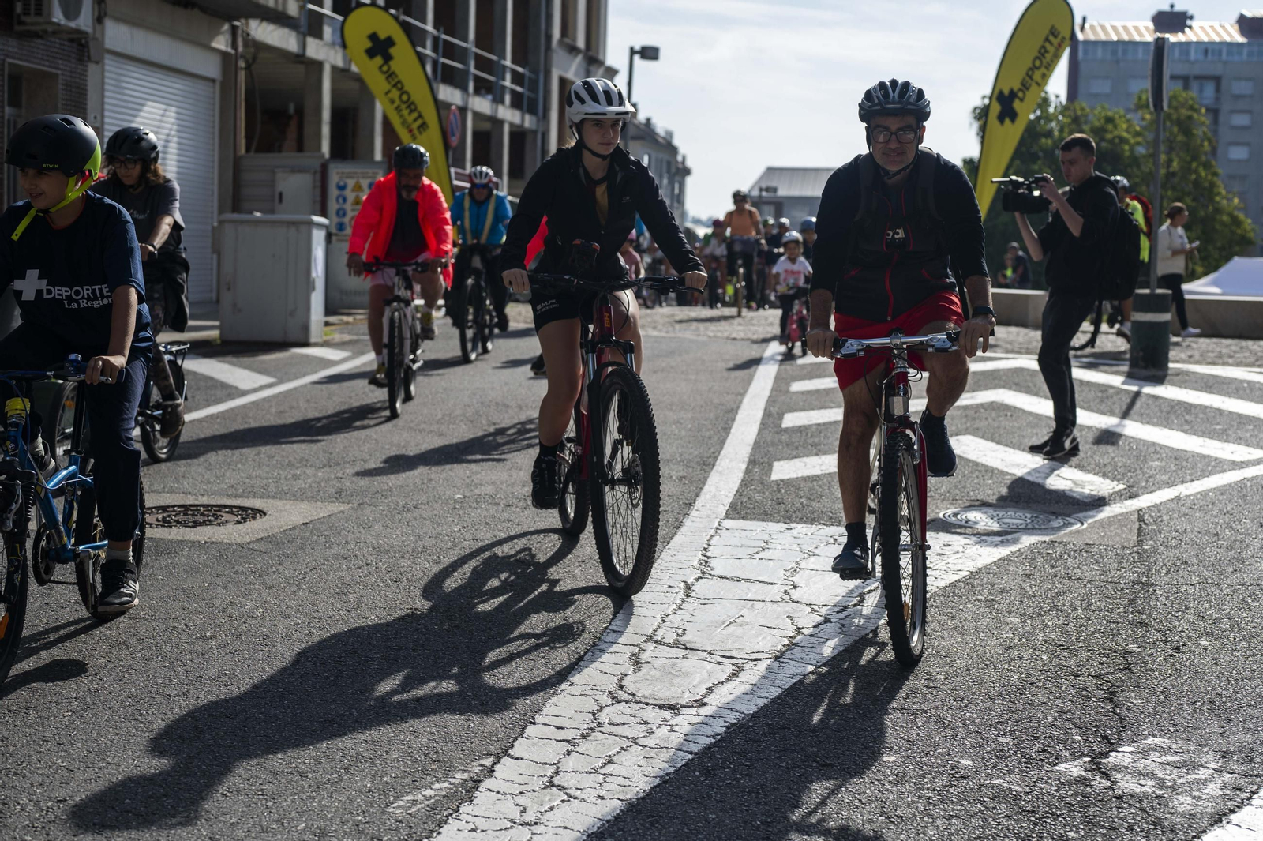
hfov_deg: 39.6
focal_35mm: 50
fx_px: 1753
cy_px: 420
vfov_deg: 27.0
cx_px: 632
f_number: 4
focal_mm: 50
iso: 100
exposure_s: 1/1250
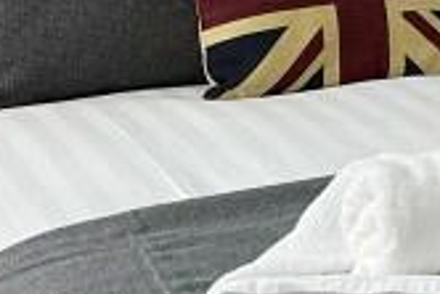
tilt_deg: -6.1
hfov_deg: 11.6
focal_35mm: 167
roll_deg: -0.5
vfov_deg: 8.0
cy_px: -196
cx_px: 724
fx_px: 2043
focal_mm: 5.7
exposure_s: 1/121
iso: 80
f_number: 1.5
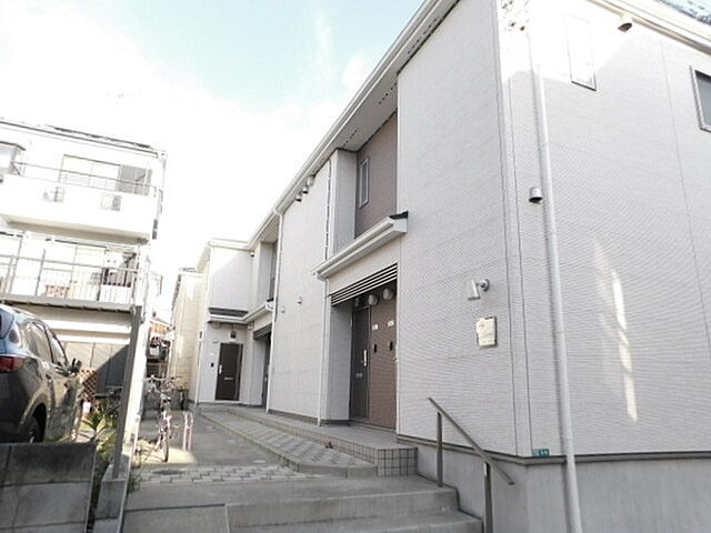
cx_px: 356
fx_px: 472
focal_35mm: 23
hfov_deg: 73.9
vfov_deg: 58.9
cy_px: 266
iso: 125
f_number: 3
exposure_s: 1/320
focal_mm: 4
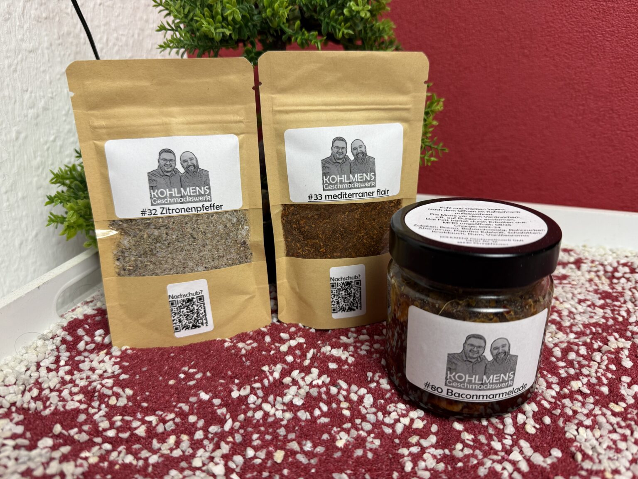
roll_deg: +0.1
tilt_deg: -22.9
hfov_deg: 71.6
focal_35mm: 24
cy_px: 240
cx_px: 319
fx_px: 442
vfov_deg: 56.8
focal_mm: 6.76
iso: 100
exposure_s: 1/50
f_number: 1.78
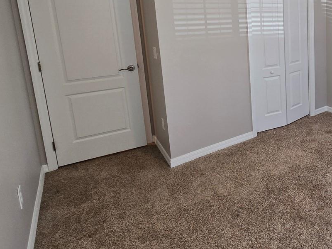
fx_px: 249
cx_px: 311
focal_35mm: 26
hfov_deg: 56.1
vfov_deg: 50.2
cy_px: 53
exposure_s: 1/60
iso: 125
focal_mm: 2.2
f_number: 2.2
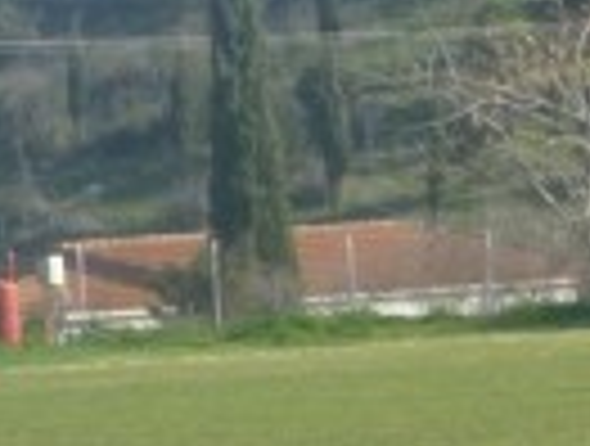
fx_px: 7298
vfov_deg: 3.5
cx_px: 676
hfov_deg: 4.6
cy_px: 426
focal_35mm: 427
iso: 125
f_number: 4.6
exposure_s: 1/400
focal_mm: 15.1
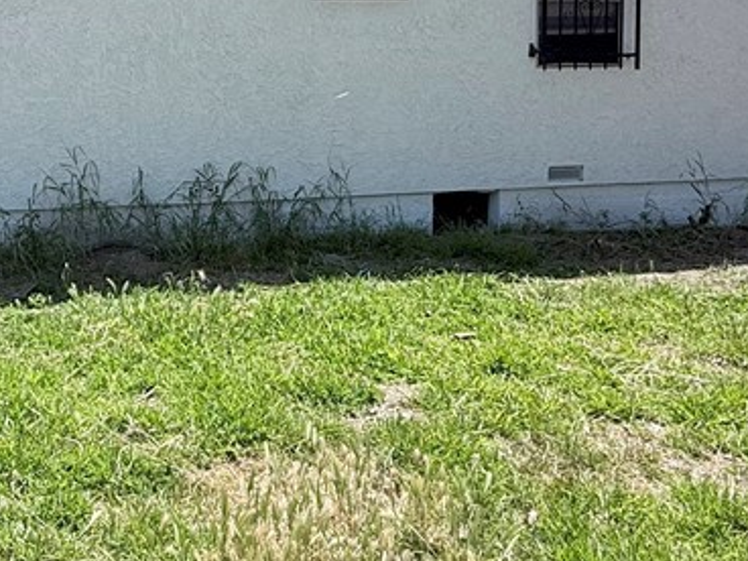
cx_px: 63
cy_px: 81
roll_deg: +0.8
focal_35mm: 39
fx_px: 843
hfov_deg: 43.4
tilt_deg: -1.7
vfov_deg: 35.2
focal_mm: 2.22
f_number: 2.2
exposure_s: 1/1017
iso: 50
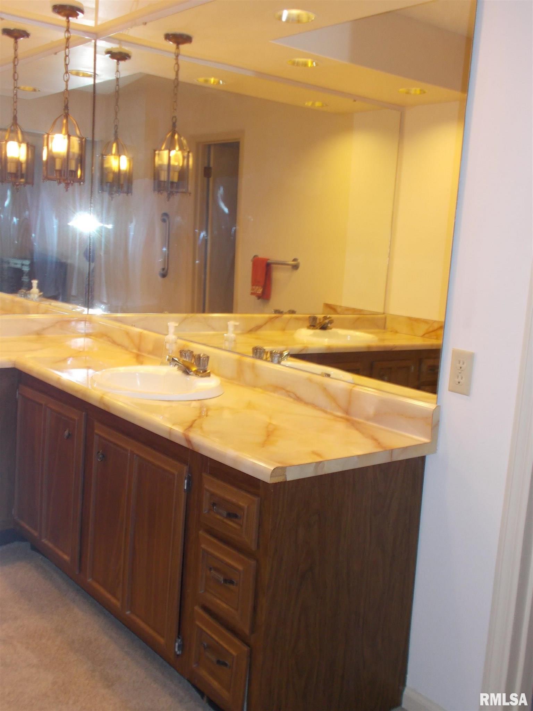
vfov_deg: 47.9
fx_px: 801
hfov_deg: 36.8
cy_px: 356
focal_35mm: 39
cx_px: 266
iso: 200
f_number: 3.9
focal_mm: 6.9
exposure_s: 1/30
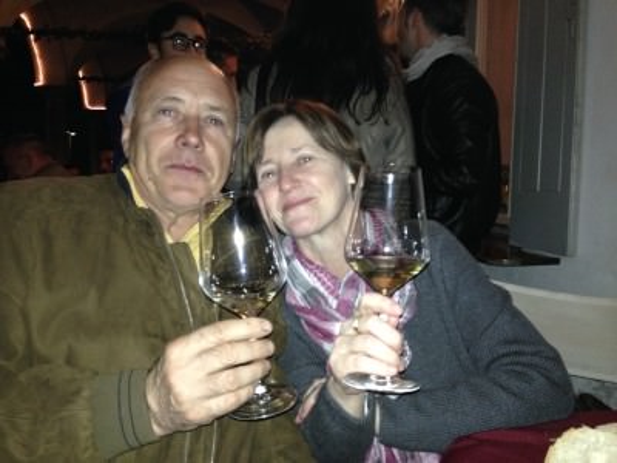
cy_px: 232
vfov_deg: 42.9
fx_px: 588
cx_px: 308
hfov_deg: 55.4
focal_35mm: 33
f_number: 2.4
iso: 250
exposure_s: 1/16
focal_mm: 4.12
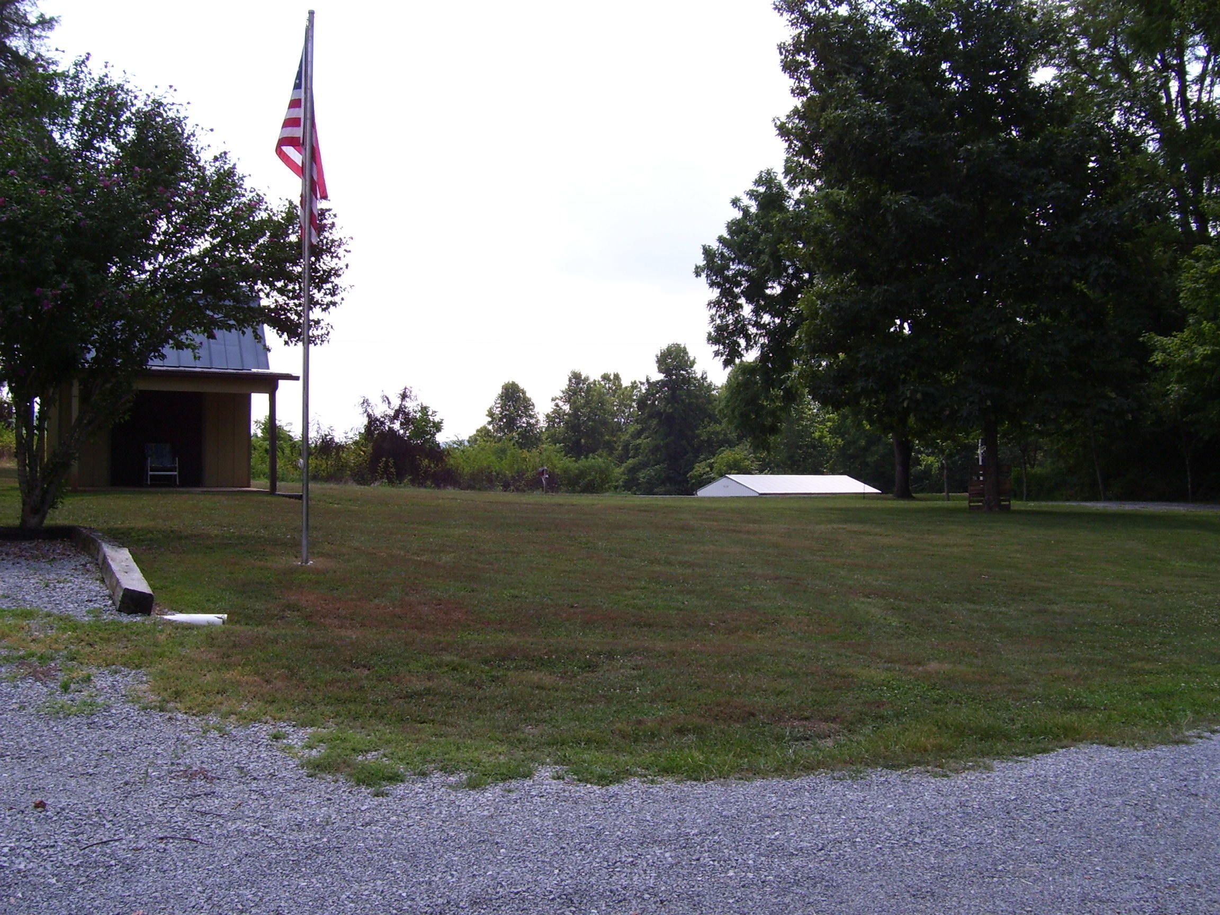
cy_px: 458
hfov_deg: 51.4
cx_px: 610
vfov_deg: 39.7
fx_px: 1269
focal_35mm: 36
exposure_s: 1/350
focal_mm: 6
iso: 80
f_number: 4.8
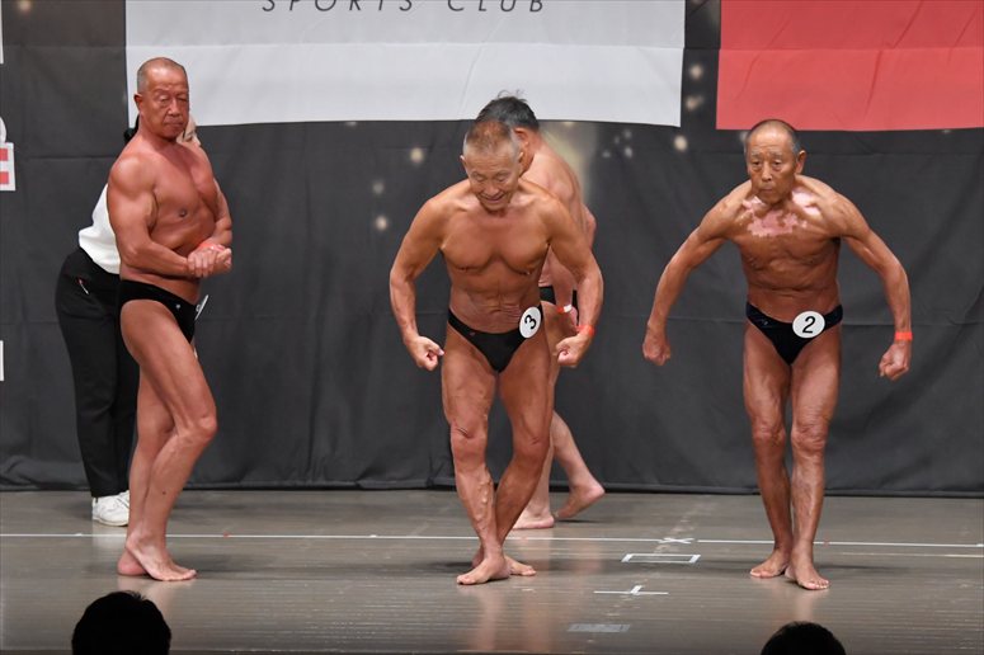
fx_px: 5519
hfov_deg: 10.2
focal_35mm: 202
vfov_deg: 6.8
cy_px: 328
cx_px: 492
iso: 5000
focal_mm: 135
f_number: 5.6
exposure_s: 1/400
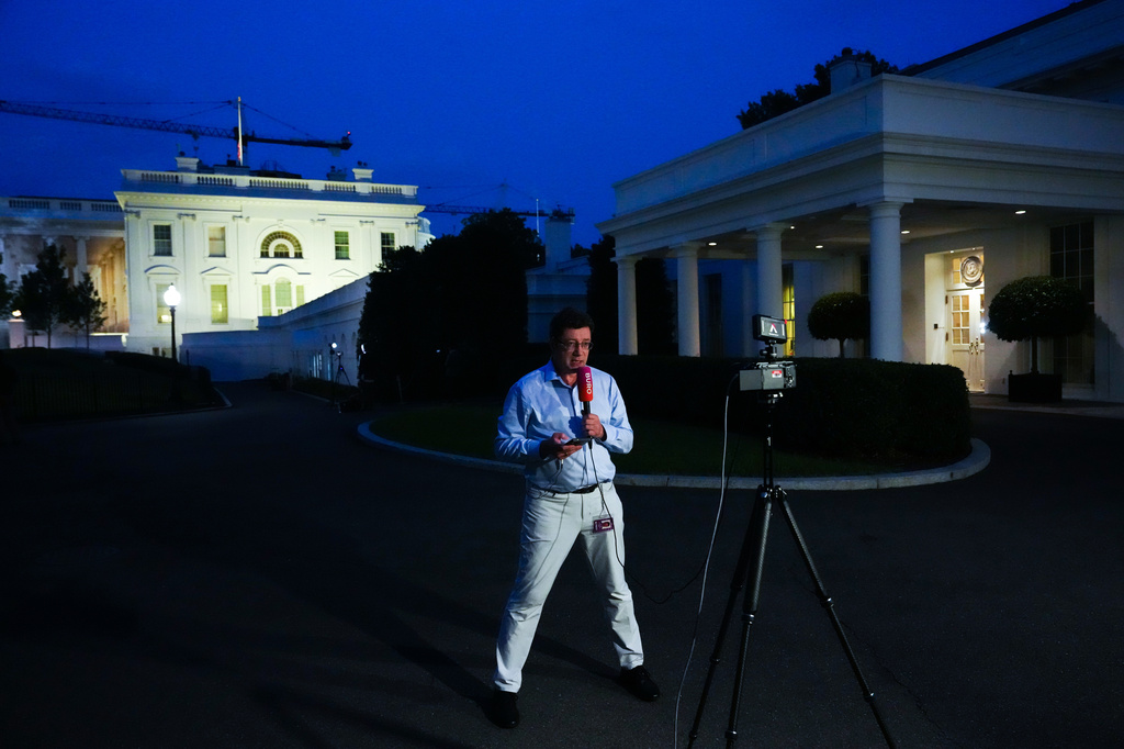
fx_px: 811
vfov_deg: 49.5
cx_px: 562
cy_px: 374
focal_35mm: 26
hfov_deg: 69.4
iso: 8000
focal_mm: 26
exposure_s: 1/250
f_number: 4
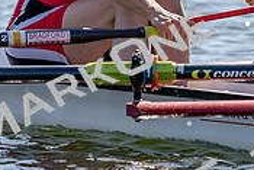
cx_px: 173
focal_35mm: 671
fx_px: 4738
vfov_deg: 2.1
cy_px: 4
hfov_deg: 3.1
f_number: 5.6
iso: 250
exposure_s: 1/2000
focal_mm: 202
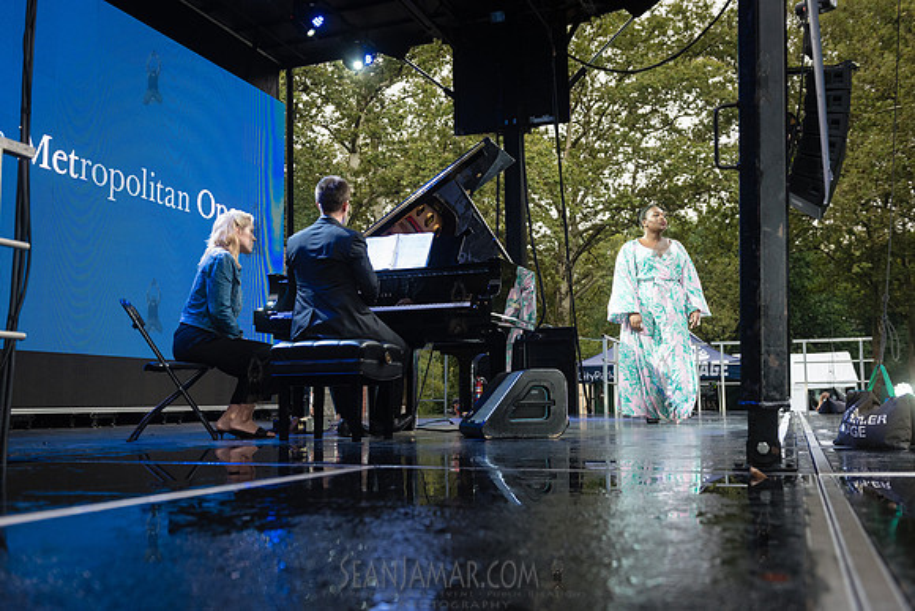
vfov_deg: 37.6
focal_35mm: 35
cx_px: 458
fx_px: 898
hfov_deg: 54.0
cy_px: 306
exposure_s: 1/160
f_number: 4.5
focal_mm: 35
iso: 1600
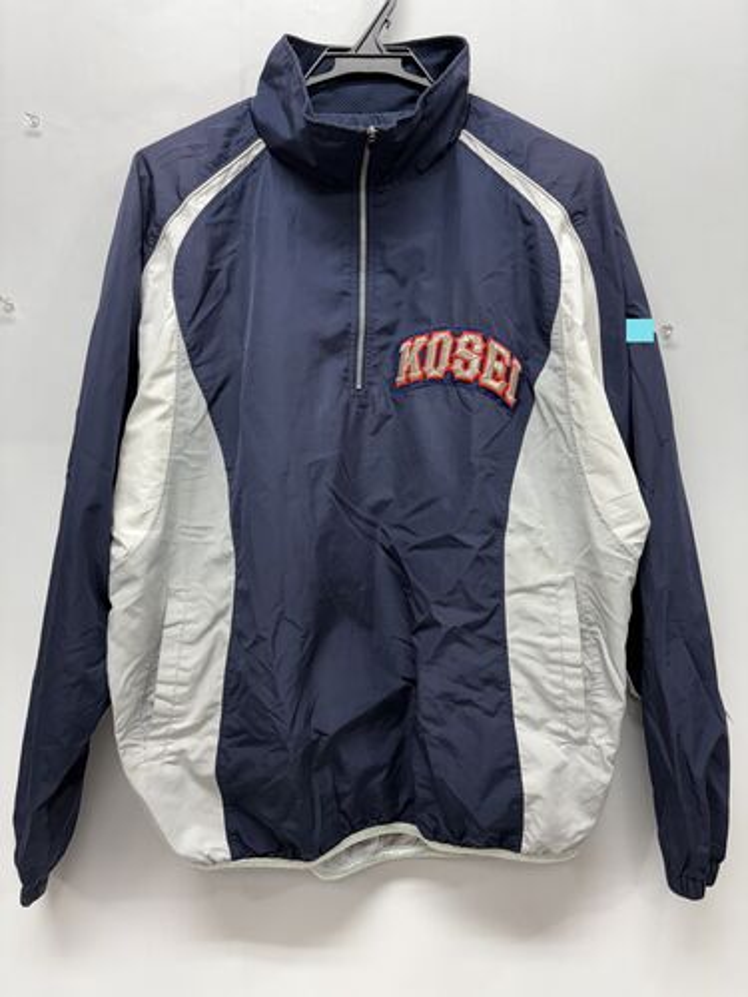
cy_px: 498
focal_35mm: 26
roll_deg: +0.2
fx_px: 749
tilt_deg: -3.3
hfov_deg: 53.1
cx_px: 374
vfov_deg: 67.3
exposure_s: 1/100
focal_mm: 5.96
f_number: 1.6
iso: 100
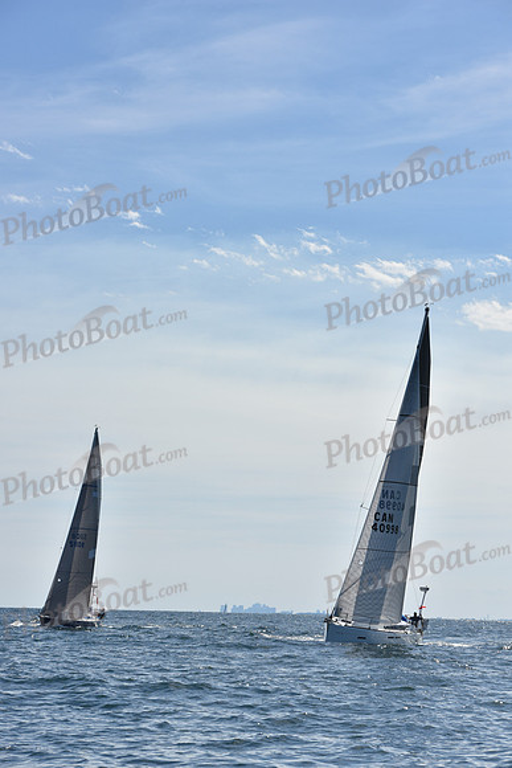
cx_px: 256
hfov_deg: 13.0
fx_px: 2238
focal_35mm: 105
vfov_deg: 19.5
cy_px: 384
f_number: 9
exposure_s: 1/1600
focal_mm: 105
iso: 250
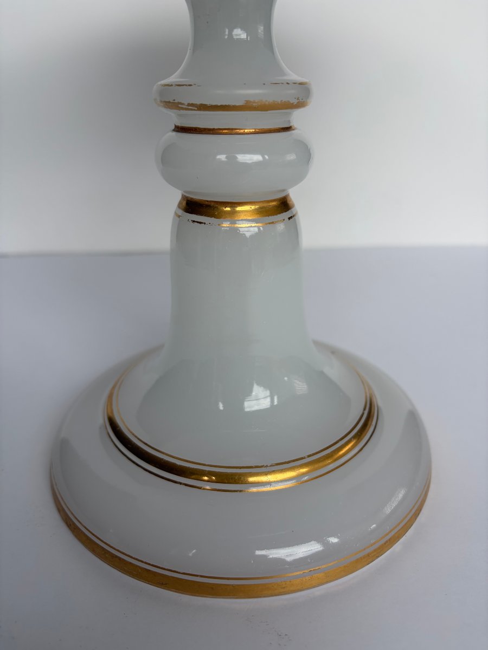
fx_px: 489
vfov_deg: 67.3
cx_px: 244
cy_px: 325
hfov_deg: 53.1
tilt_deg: -26.1
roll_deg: +0.7
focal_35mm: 26
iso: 50
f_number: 1.6
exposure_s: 1/601
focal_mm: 5.96
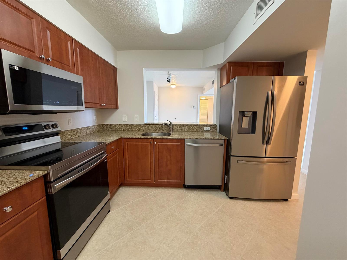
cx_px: 174
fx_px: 140
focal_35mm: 14
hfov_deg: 102.1
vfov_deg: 85.7
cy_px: 130
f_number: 2.2
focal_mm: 2.22
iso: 400
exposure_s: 1/60
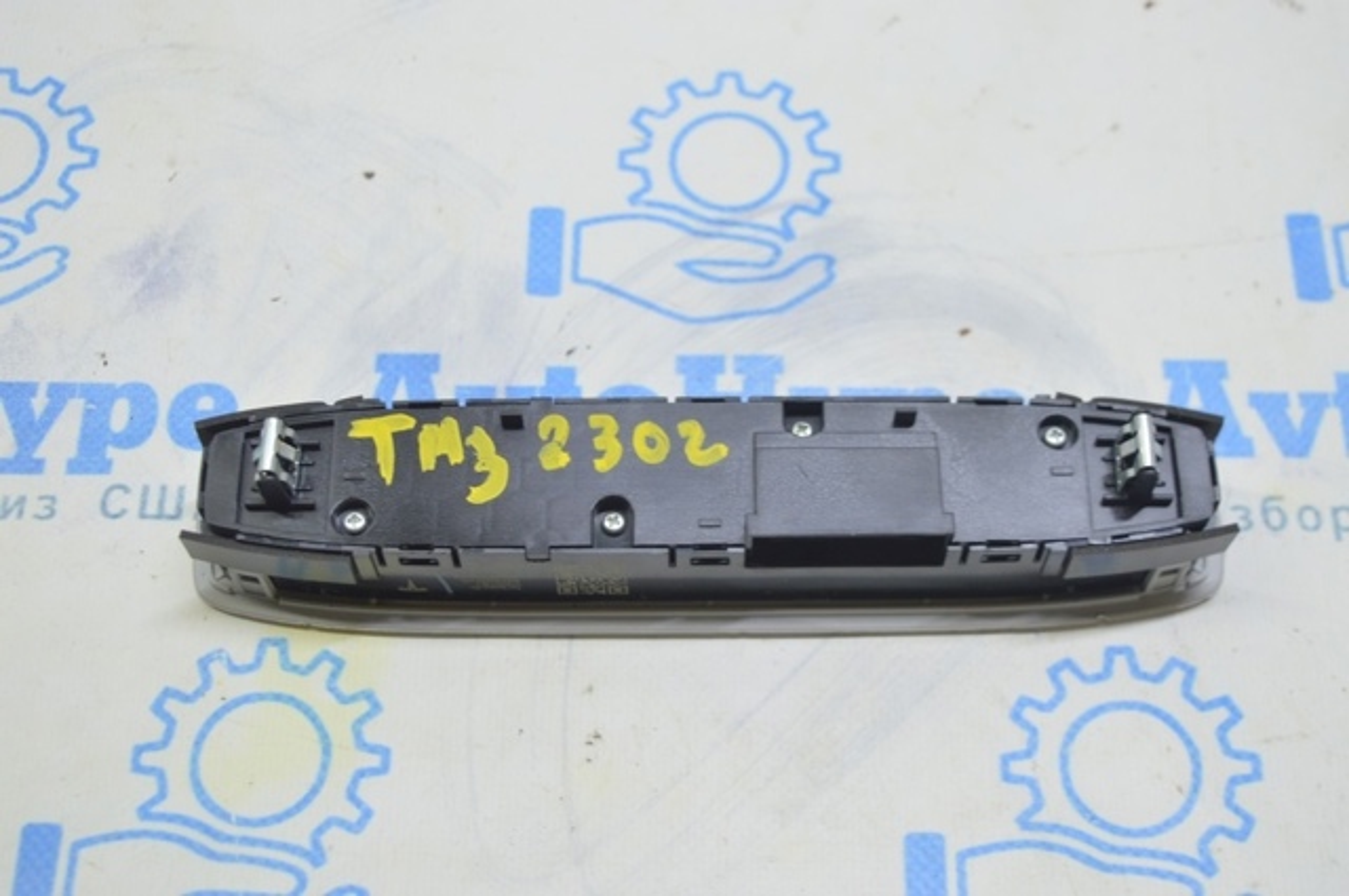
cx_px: 674
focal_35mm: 52
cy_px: 448
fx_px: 1965
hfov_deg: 37.9
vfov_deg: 25.7
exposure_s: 1/20
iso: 400
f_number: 5.6
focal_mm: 35
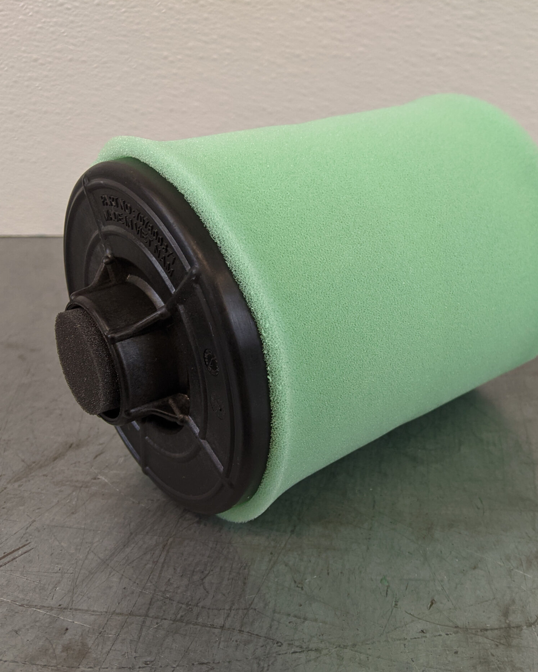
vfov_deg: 50.3
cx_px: 357
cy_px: 343
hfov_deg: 40.7
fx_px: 717
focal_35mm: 36
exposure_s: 1/120
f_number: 1.8
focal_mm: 4.44
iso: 136
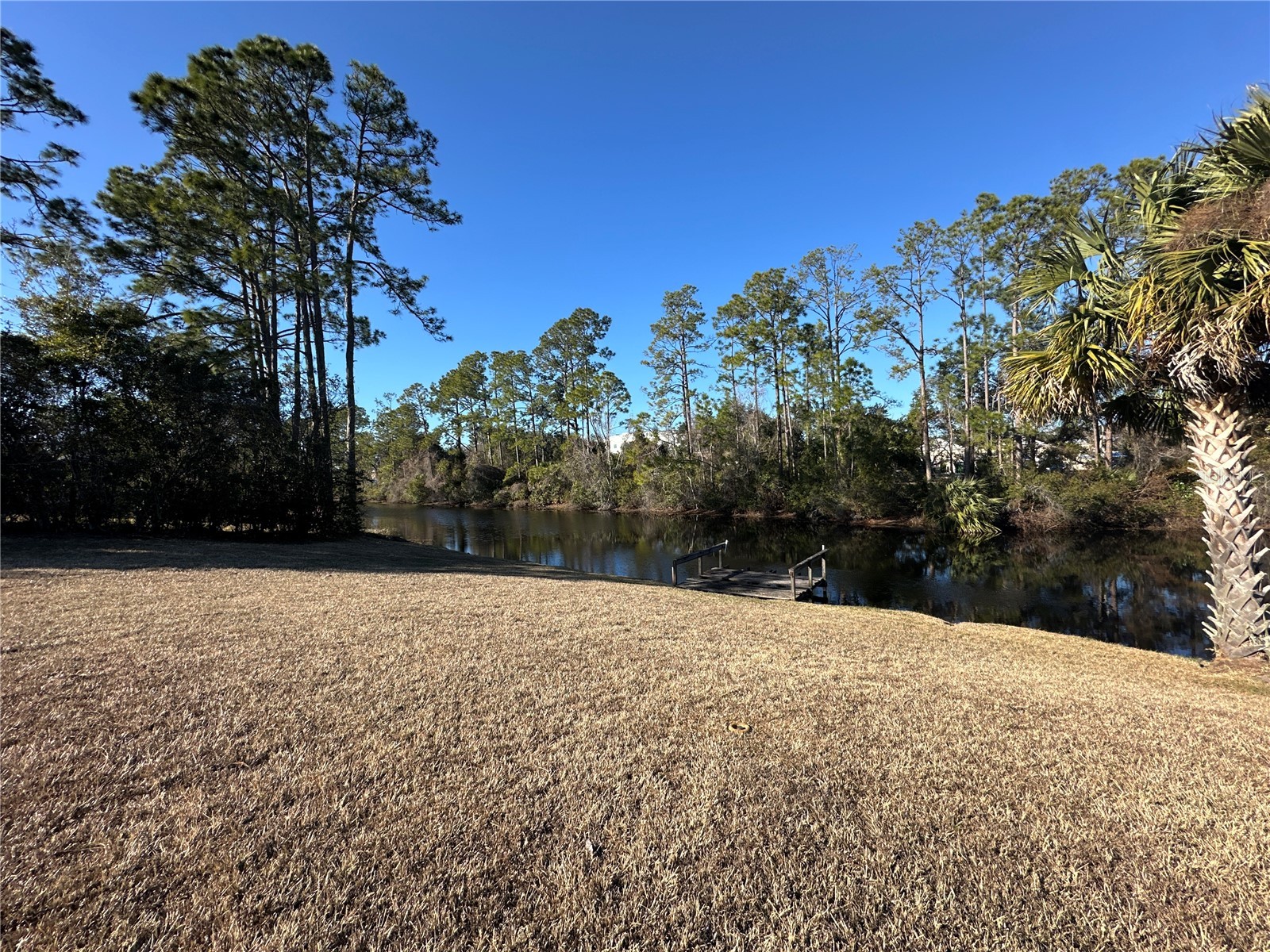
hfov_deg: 102.1
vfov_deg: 85.7
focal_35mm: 14
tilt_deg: +0.4
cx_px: 635
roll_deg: +0.9
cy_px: 476
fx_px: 514
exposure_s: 1/1043
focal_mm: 2.22
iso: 40
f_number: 2.2
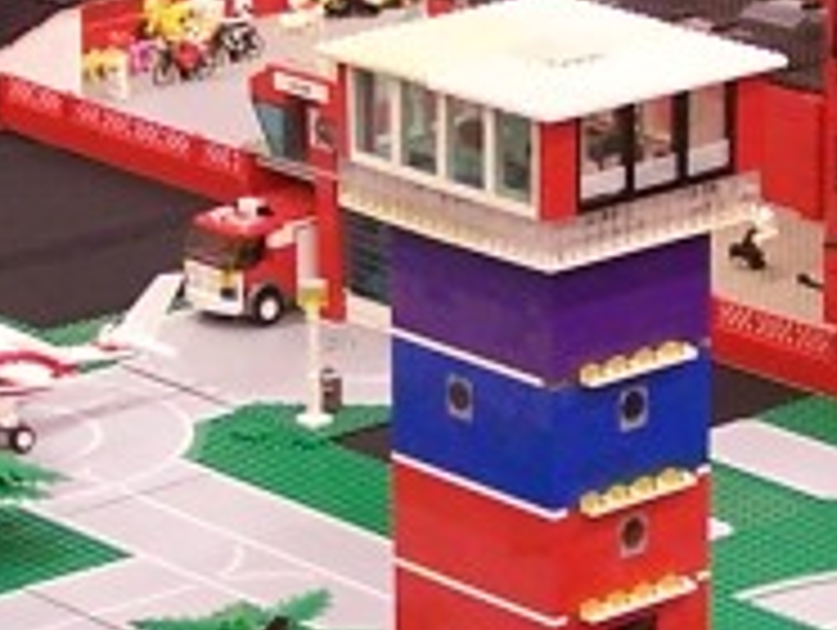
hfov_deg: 9.5
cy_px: 306
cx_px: 450
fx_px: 5060
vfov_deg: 7.1
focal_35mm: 209
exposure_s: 1/3
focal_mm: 6.3
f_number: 2.8
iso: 80
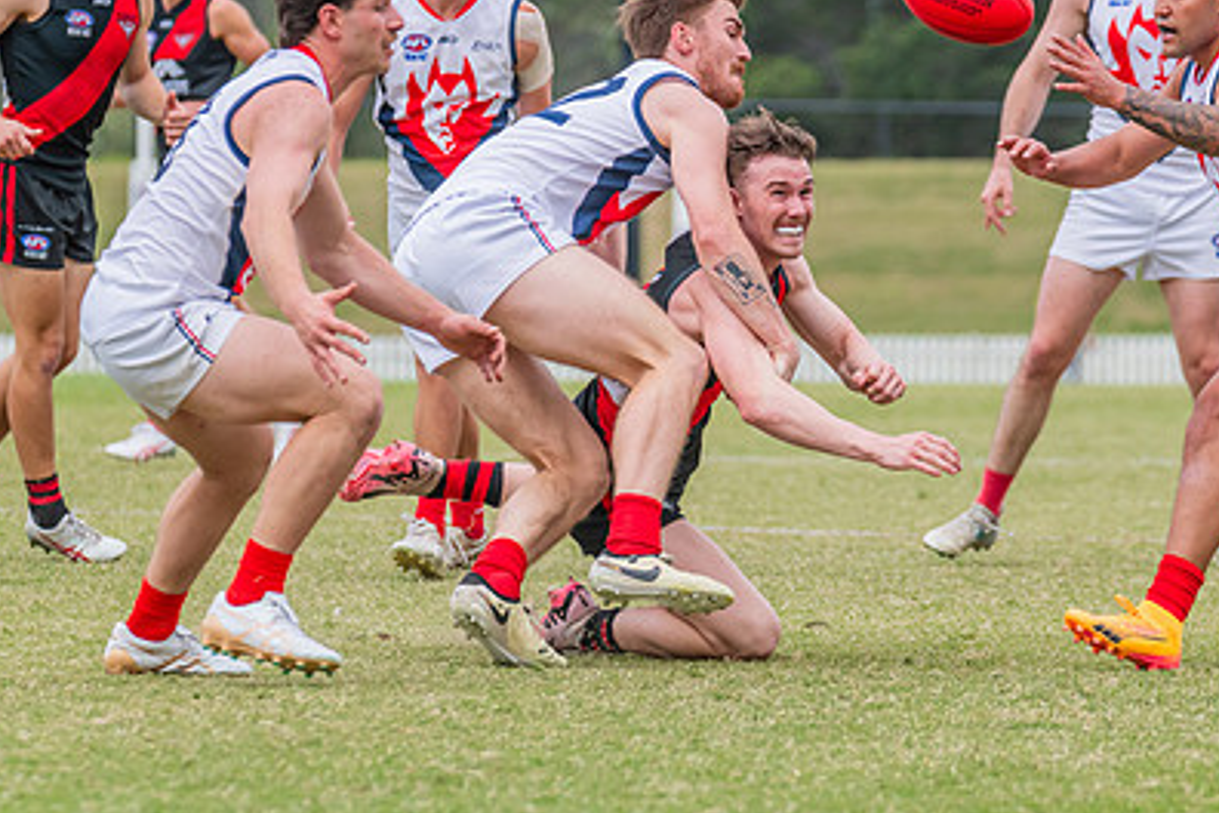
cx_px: 871
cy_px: 359
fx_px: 13239
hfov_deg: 5.3
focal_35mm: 391
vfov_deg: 3.5
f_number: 7.1
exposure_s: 1/1250
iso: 800
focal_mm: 250
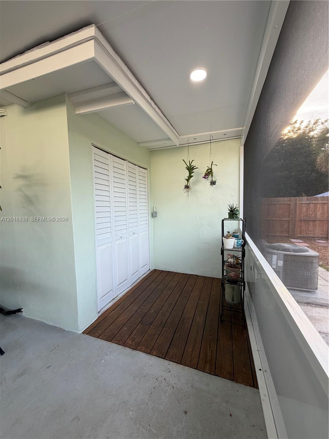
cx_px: 164
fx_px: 177
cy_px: 220
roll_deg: +1.6
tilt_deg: -3.9
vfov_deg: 102.1
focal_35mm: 14
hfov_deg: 85.7
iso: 80
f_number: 2.2
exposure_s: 1/121
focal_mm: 2.22
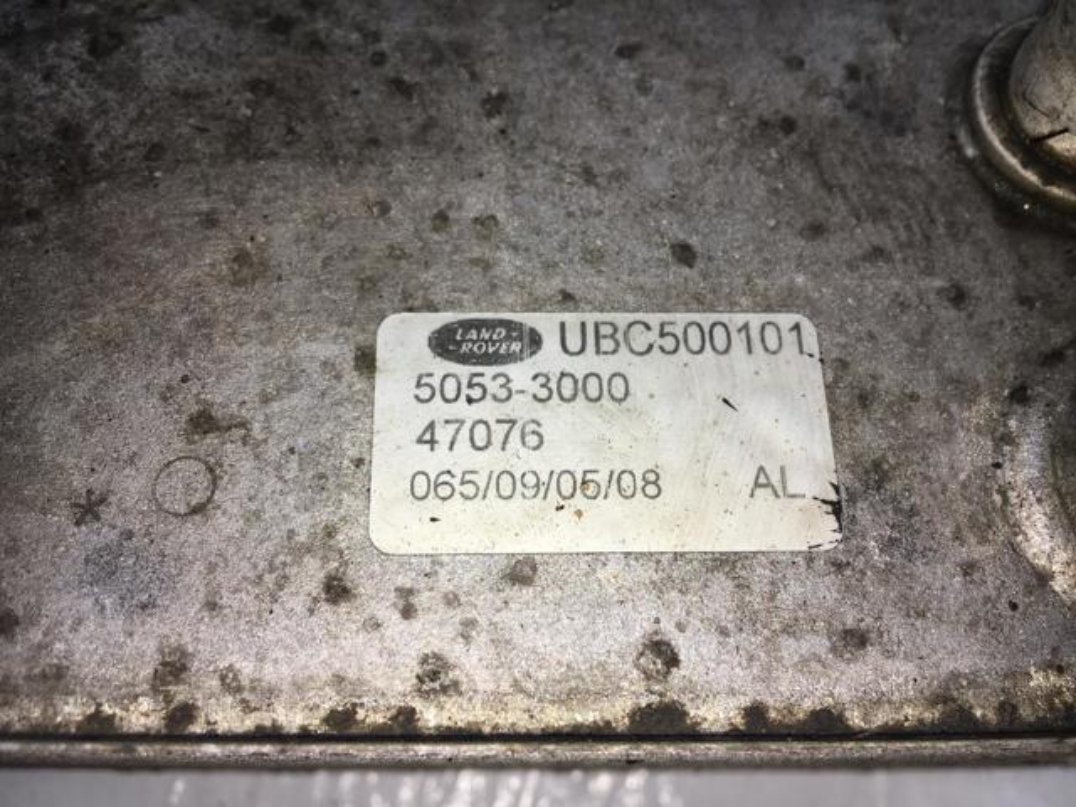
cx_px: 538
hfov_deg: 61.7
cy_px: 404
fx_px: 901
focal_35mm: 29
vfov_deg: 48.2
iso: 25
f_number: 2.2
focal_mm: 4.15
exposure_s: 1/363
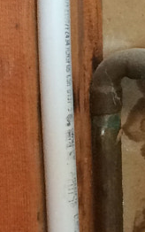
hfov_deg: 6.5
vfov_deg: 11.1
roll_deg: +0.3
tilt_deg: -10.6
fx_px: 1187
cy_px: 80
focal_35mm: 188
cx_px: 390
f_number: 2.2
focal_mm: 4.15
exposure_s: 1/30
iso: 125
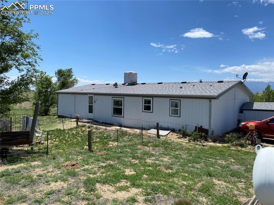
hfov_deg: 67.3
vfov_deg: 53.0
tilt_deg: -1.6
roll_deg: -1.2
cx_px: 137
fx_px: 206
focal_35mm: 26
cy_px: 102
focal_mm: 4.25
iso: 32
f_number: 1.8
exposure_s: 1/3497
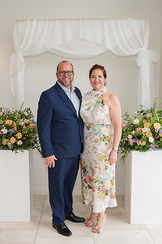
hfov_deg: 32.7
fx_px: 274
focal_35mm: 41
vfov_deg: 47.8
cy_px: 122
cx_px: 62
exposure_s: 1/200
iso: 100
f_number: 4
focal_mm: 27
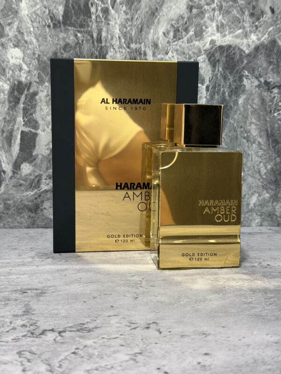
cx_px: 140
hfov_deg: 30.3
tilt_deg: -8.0
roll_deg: -2.2
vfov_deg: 39.7
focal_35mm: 48
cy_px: 187
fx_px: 520
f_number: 1.78
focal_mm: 6.76
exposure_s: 1/40
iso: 500
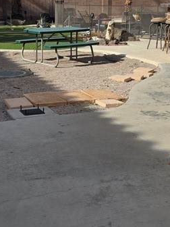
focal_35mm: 70
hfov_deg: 20.9
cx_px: 57
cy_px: 68
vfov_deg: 27.5
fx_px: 458
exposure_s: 1/7061
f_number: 1.7
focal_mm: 6.25
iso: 80
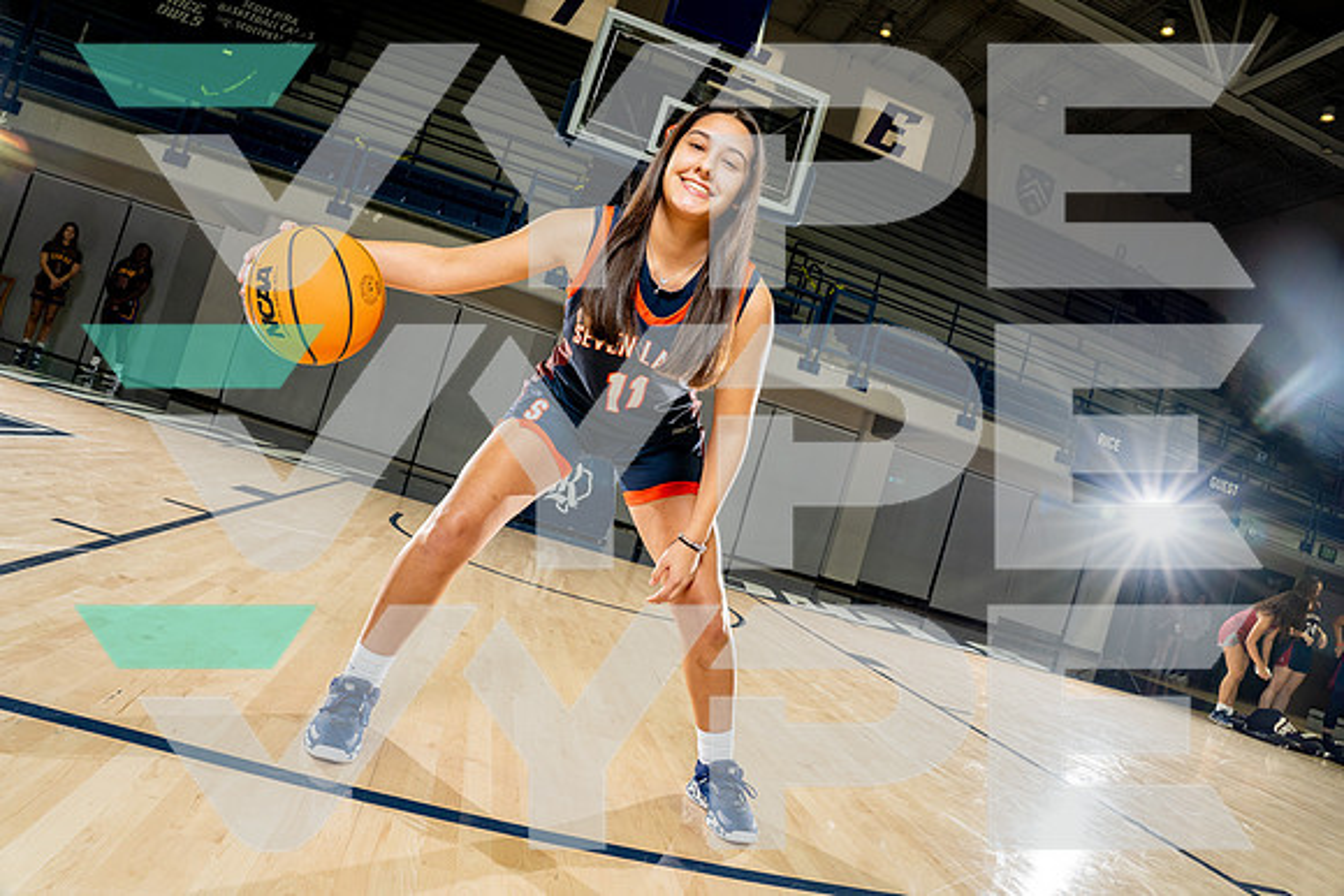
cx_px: 672
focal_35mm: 23
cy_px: 448
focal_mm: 23
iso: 640
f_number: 8
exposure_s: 1/250
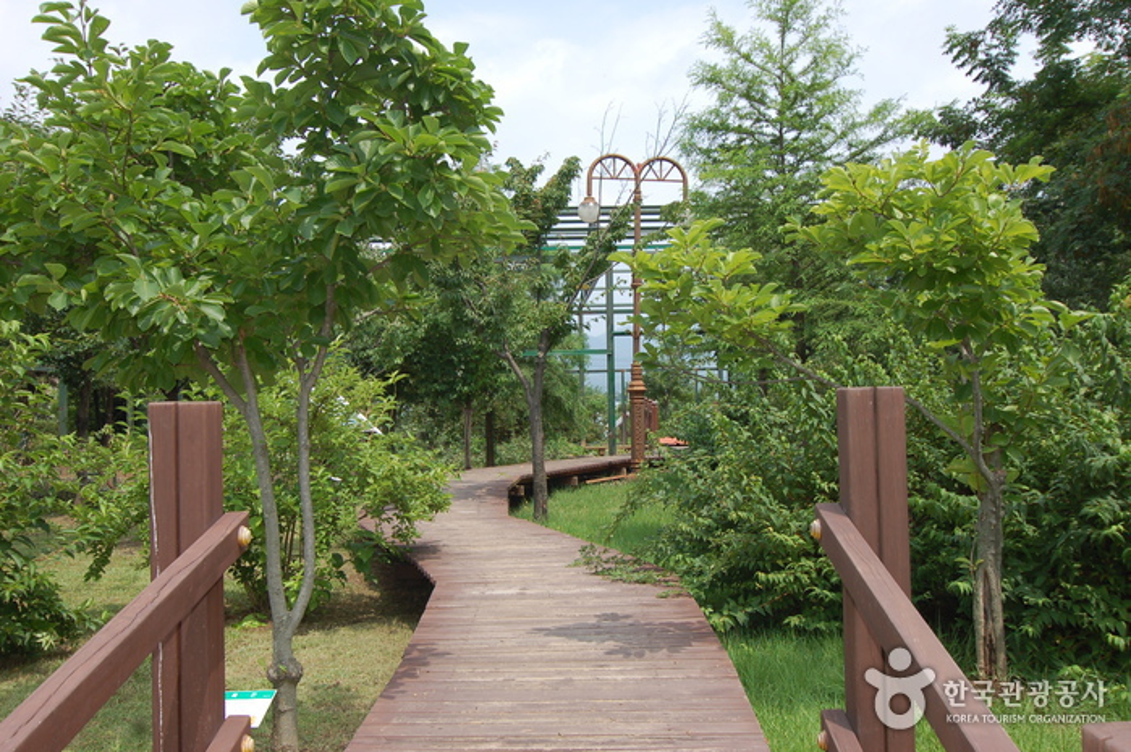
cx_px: 566
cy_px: 376
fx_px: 1130
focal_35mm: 36
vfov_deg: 36.8
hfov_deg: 53.2
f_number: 6.3
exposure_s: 1/500
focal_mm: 24
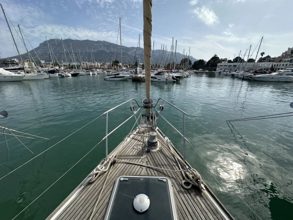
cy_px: 110
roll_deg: +0.2
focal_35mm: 14
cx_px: 146
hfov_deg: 102.0
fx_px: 119
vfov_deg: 85.7
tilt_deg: -18.3
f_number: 2.2
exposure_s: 1/2092
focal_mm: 2.22
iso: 40
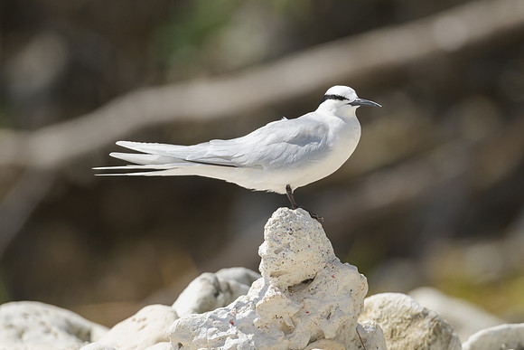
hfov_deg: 2.3
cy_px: 137
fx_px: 12808
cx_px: 295
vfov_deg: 1.6
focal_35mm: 880
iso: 360
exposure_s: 1/2000
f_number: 5.6
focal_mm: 500
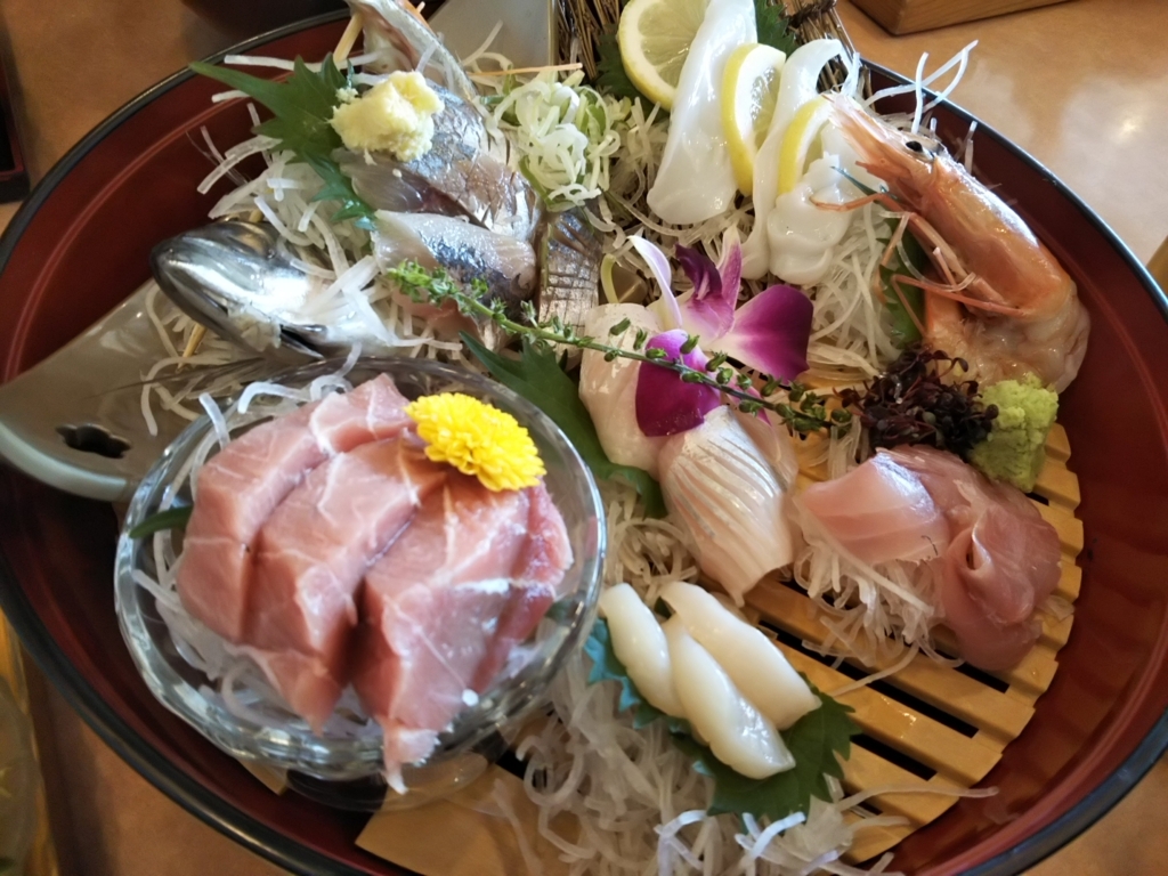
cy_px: 438
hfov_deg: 60.0
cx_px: 584
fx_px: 1012
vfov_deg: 46.8
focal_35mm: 30
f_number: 2.2
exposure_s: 1/30
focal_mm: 4
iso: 64
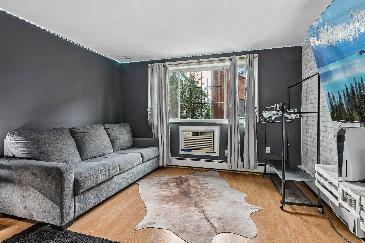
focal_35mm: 17
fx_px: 172
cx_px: 190
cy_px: 117
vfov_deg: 70.4
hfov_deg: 93.2
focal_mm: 16
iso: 400
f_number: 8
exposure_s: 1/3.33
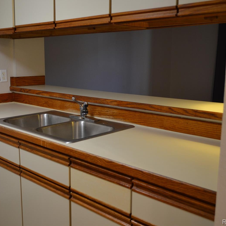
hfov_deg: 38.9
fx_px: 318
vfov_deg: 39.2
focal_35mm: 43
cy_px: 111
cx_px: 84
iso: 400
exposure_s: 1/40
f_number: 3.8
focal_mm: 22
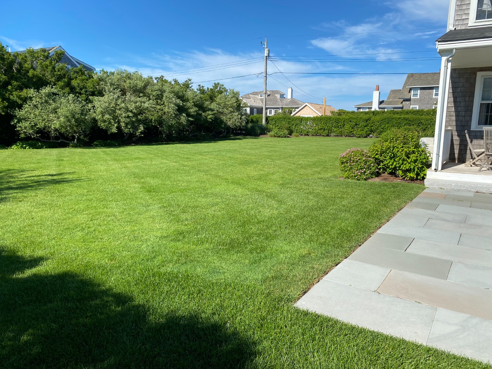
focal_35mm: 26
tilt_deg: -8.6
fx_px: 370
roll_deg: -1.9
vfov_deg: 53.1
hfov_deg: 67.3
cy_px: 184
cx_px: 246
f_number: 1.8
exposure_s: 1/2410
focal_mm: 4.25
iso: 32
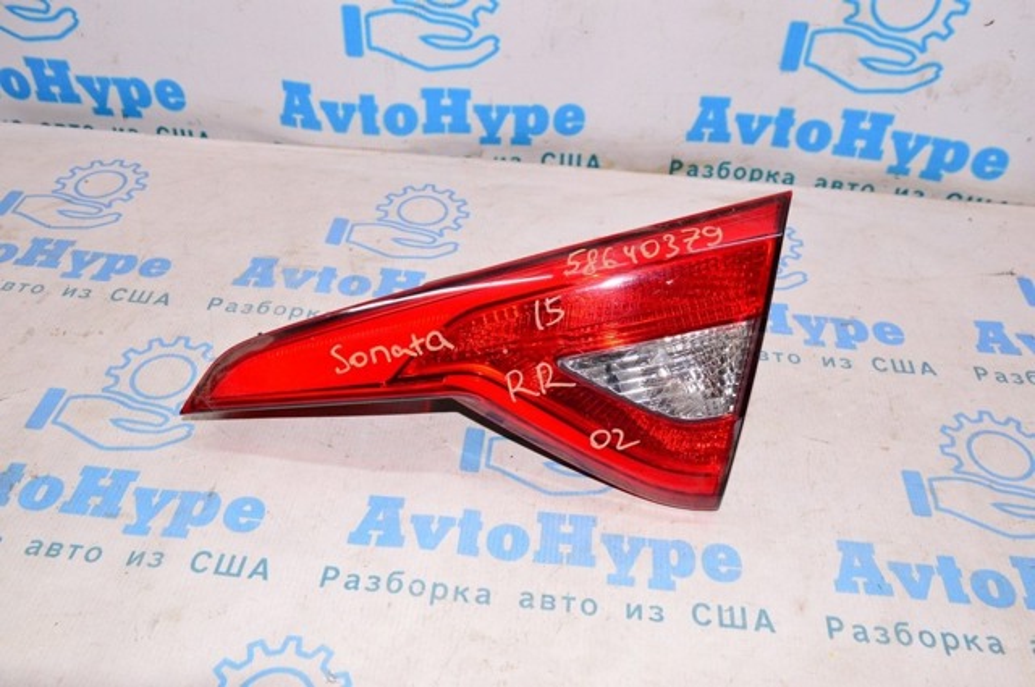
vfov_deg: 39.9
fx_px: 948
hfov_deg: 57.3
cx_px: 518
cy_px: 344
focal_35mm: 33
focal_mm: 22
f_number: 8
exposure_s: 1/200
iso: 1600
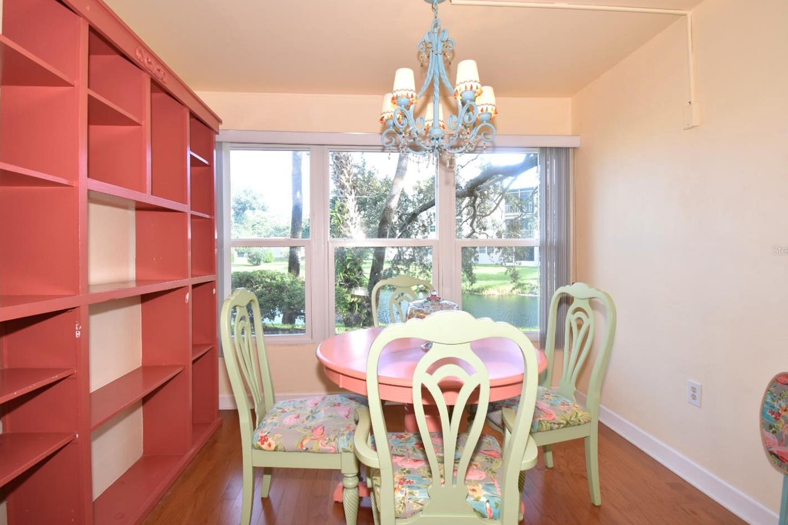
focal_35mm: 17
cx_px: 378
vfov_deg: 70.4
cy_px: 250
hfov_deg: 93.2
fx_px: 372
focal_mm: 10
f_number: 5.6
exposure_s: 1/125
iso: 400
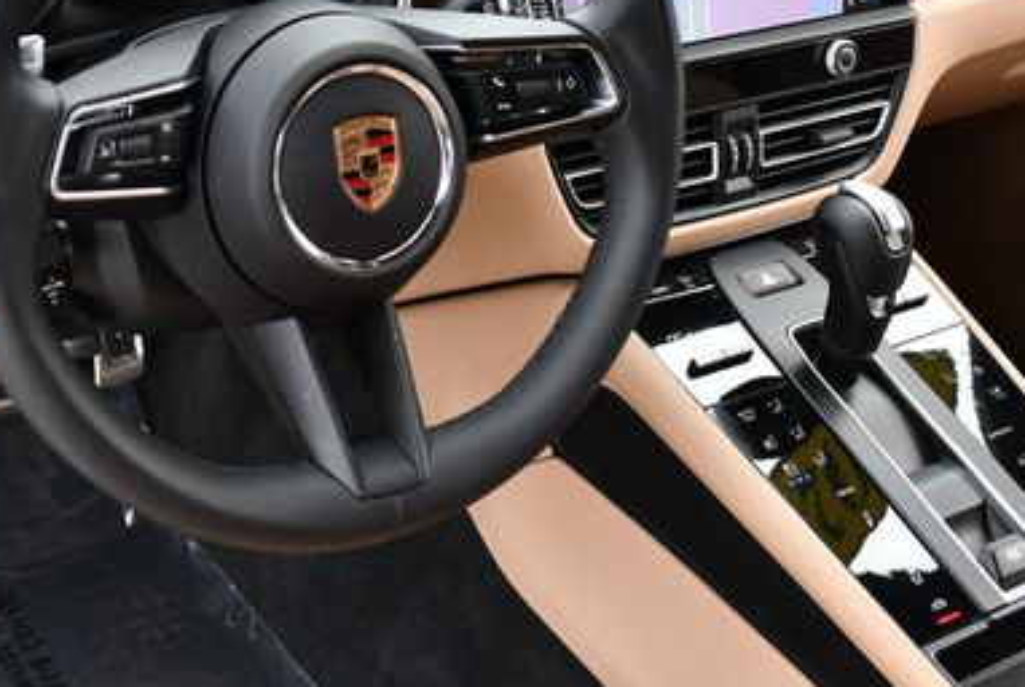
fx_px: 1911
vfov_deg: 20.1
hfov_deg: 29.9
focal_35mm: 67
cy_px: 129
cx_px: 394
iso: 400
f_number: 4
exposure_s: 1/250
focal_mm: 20
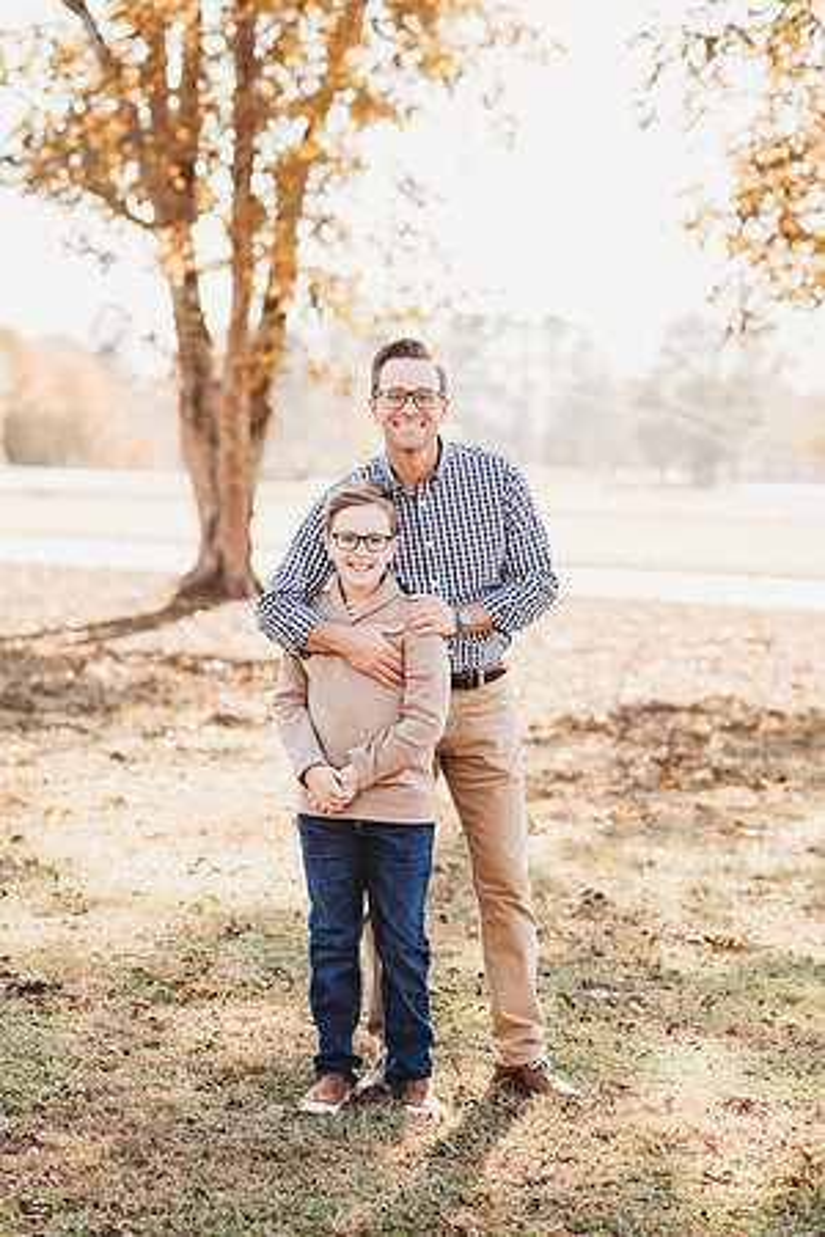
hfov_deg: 16.1
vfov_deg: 23.9
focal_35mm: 85
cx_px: 412
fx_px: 2922
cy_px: 618
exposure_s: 1/640
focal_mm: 85
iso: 200
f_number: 2.5
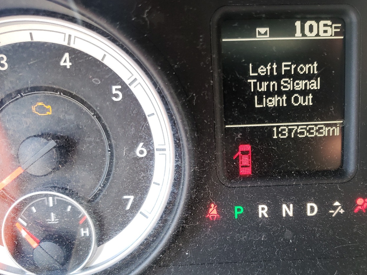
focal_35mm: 37
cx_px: 243
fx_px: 392
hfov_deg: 49.3
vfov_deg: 38.4
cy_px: 176
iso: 87
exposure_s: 1/60.2
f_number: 1.5
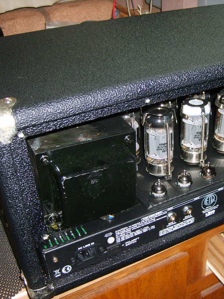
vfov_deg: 40.4
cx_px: 176
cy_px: 150
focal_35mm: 47
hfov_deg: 30.2
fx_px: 406
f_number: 2.8
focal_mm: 5.8
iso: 100
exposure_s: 1/30
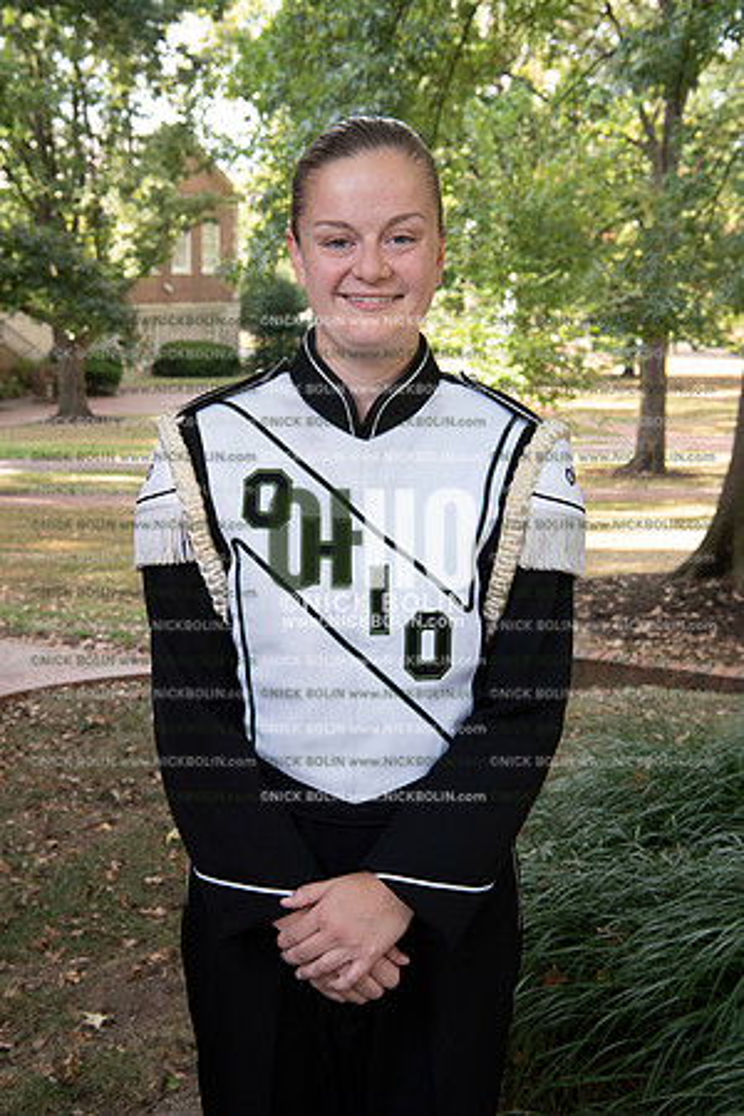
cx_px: 372
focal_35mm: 48
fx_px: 1488
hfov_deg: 28.1
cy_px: 558
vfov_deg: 41.1
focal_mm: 48
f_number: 8
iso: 800
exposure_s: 1/100
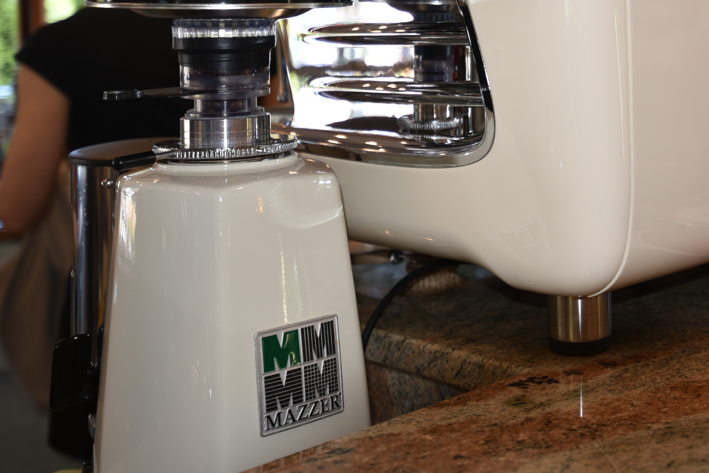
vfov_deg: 22.3
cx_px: 631
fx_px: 1162
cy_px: 17
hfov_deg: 32.3
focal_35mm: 59
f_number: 2.8
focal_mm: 30
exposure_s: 1/60
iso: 100
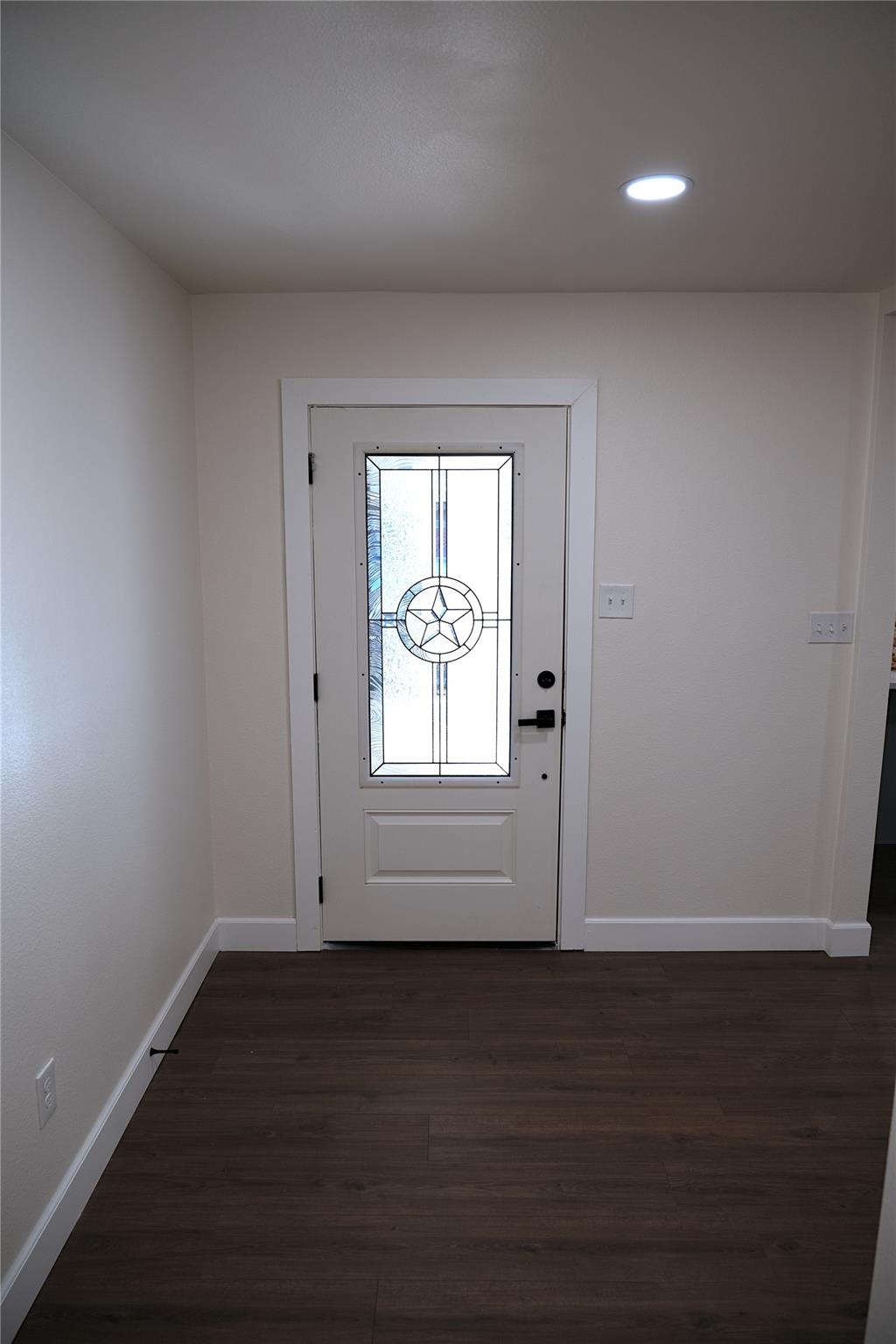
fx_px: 896
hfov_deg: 53.1
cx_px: 448
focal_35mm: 24
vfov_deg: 73.7
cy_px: 672
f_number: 2.8
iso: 160
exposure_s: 1/60
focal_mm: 16
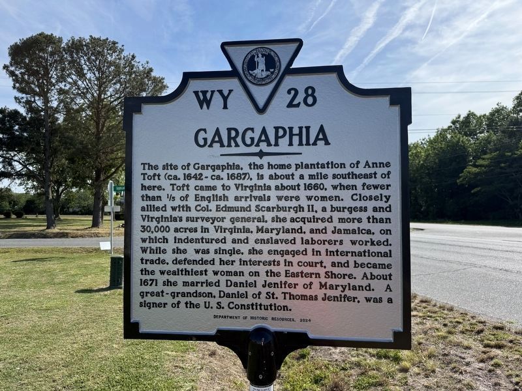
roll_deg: -1.3
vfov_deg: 56.8
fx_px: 362
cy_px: 196
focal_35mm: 24
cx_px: 261
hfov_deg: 71.6
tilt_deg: +3.2
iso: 100
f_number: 1.78
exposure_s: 1/5714
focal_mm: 6.76
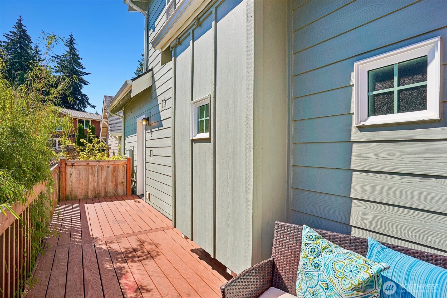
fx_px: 211
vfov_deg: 70.4
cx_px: 224
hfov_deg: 93.3
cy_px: 149
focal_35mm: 17
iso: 100
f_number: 8
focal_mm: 17
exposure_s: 1/250
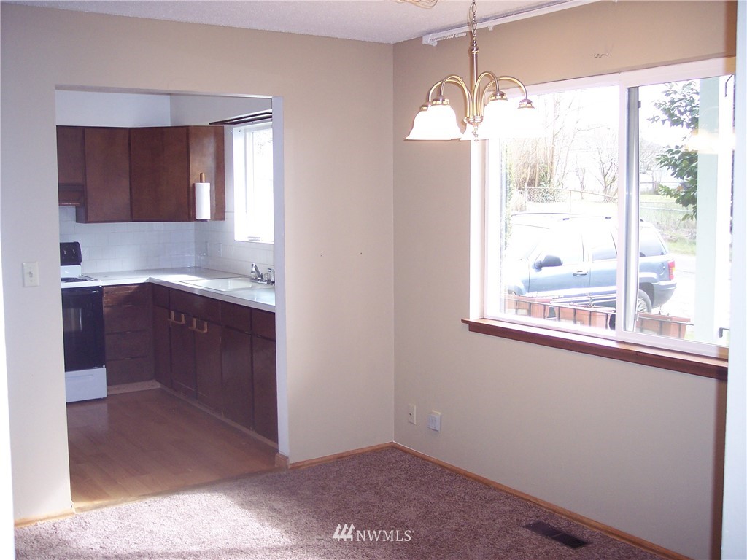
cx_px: 374
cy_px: 280
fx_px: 842
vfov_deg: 36.8
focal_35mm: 39
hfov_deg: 47.9
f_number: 2.8
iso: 140
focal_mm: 8
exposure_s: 1/60
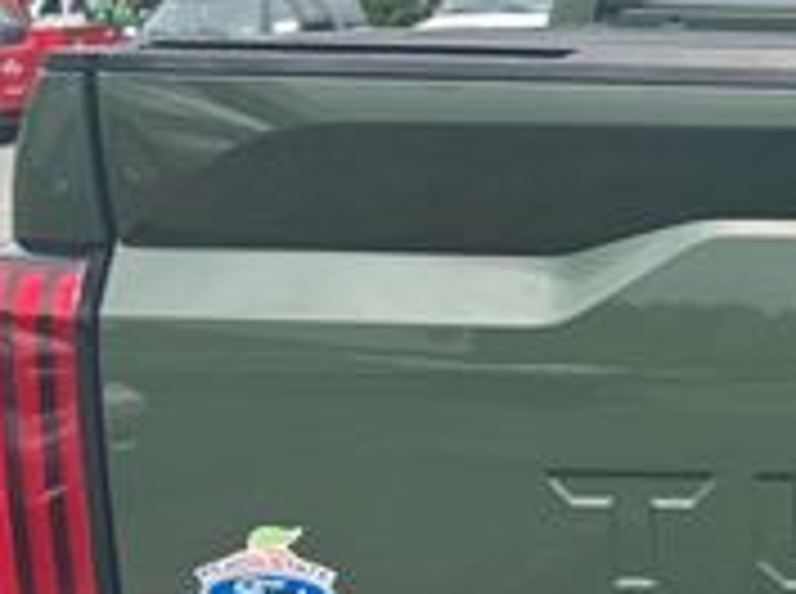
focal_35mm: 87
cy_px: 418
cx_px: 1075
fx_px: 1997
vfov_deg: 16.9
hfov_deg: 20.3
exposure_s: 1/1980
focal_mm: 6.76
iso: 80
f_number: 1.78
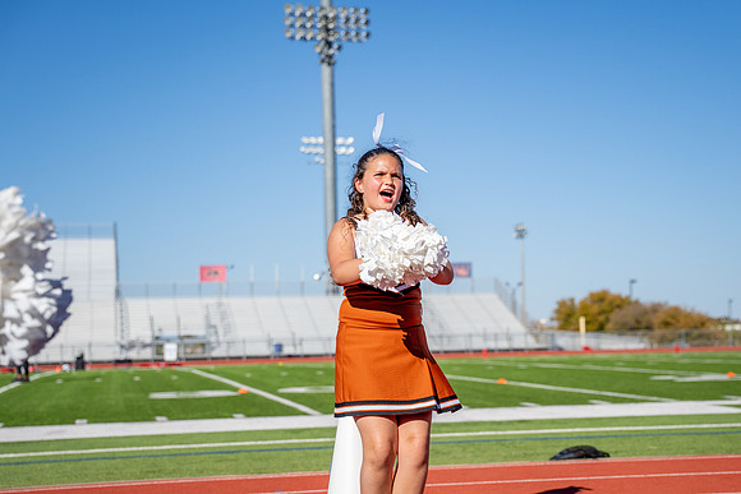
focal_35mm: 63
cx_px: 394
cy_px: 310
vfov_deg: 21.6
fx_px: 1295
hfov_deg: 31.9
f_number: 2.8
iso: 250
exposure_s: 1/6400
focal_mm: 49.5
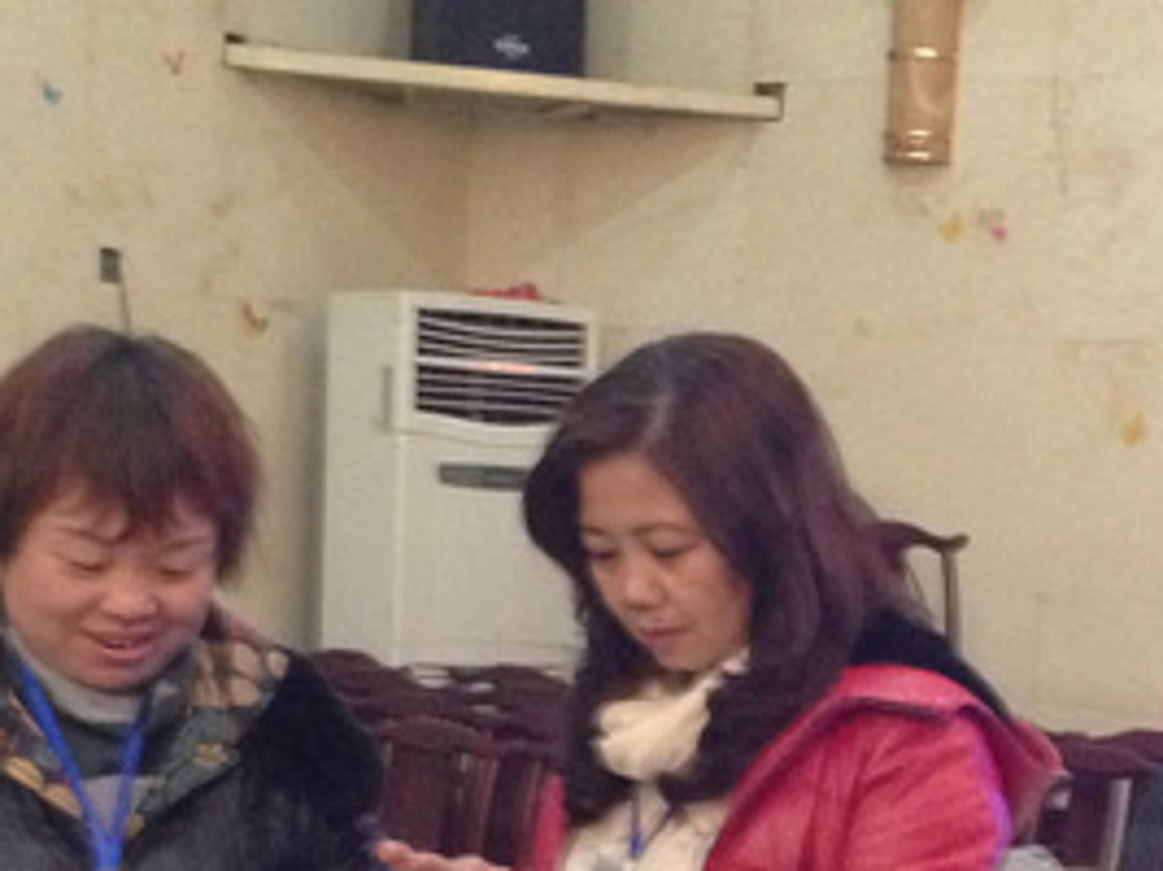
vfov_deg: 14.5
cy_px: 1028
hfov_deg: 19.7
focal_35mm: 99
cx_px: 832
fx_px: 3325
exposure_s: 1/15
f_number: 2.4
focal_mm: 4.13
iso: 640
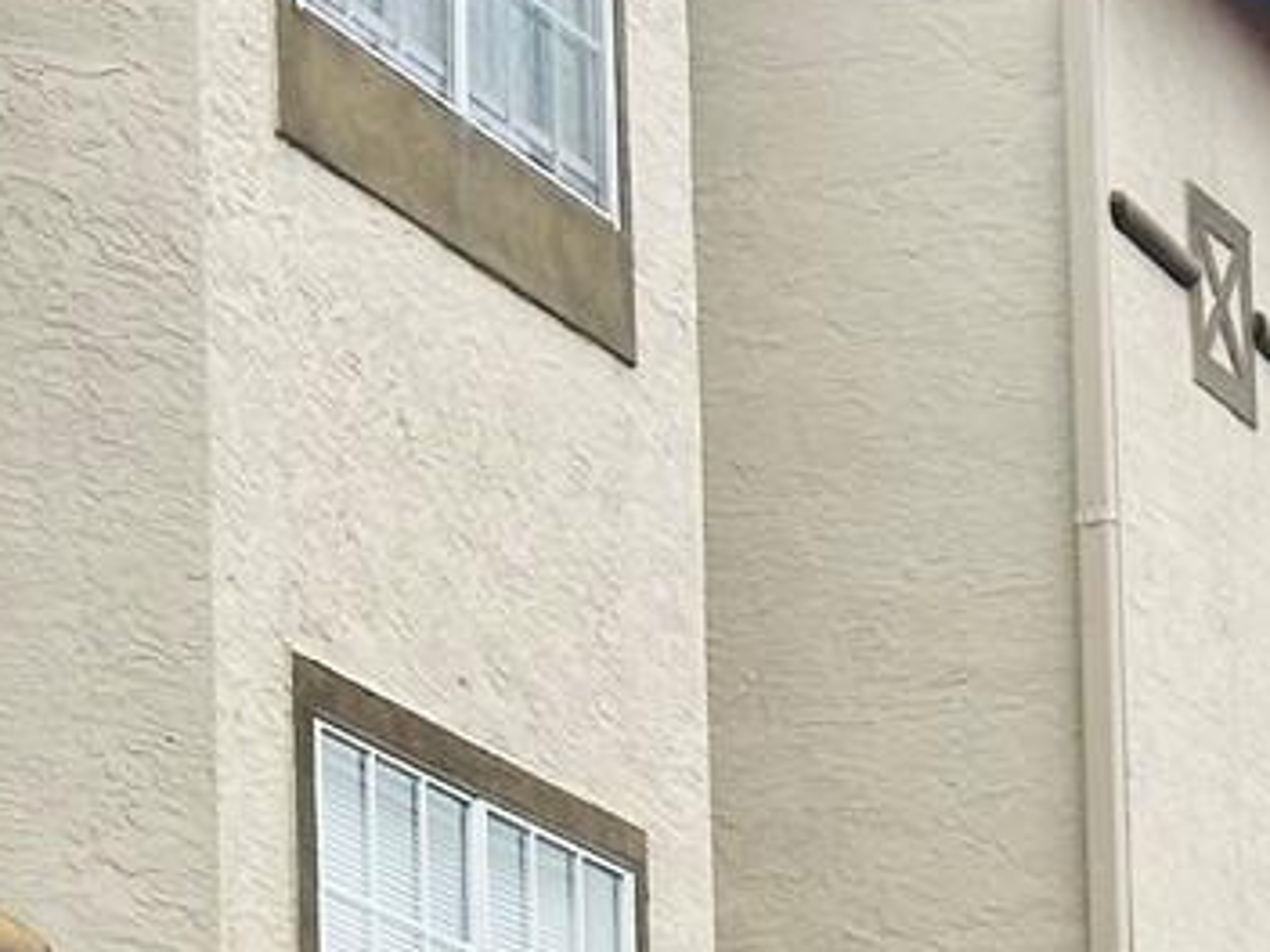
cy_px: 1475
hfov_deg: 8.9
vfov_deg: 6.7
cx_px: 1631
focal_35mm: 218
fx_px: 7998
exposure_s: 1/1323
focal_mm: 6.86
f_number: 1.78
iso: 64
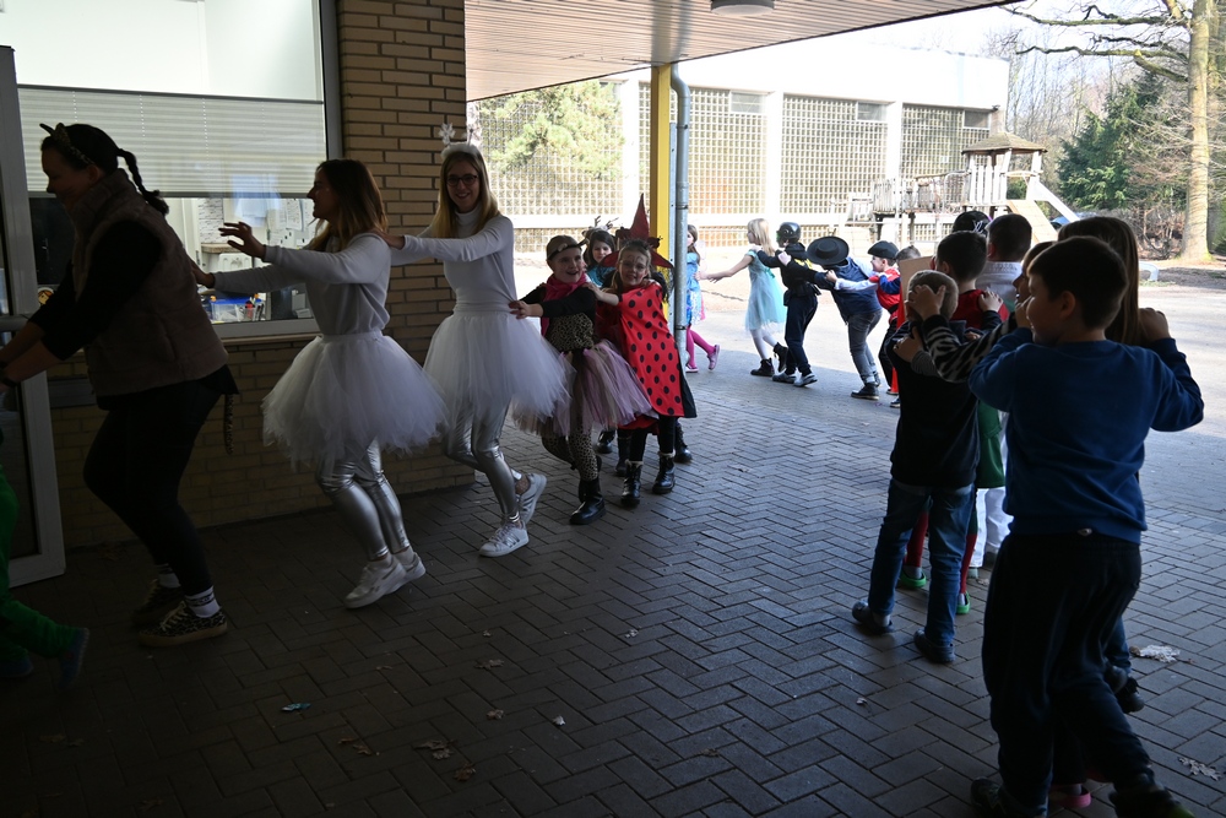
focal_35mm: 31
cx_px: 613
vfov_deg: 42.7
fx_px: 1047
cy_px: 409
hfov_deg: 60.7
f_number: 4
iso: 320
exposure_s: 1/250
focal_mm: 20.5
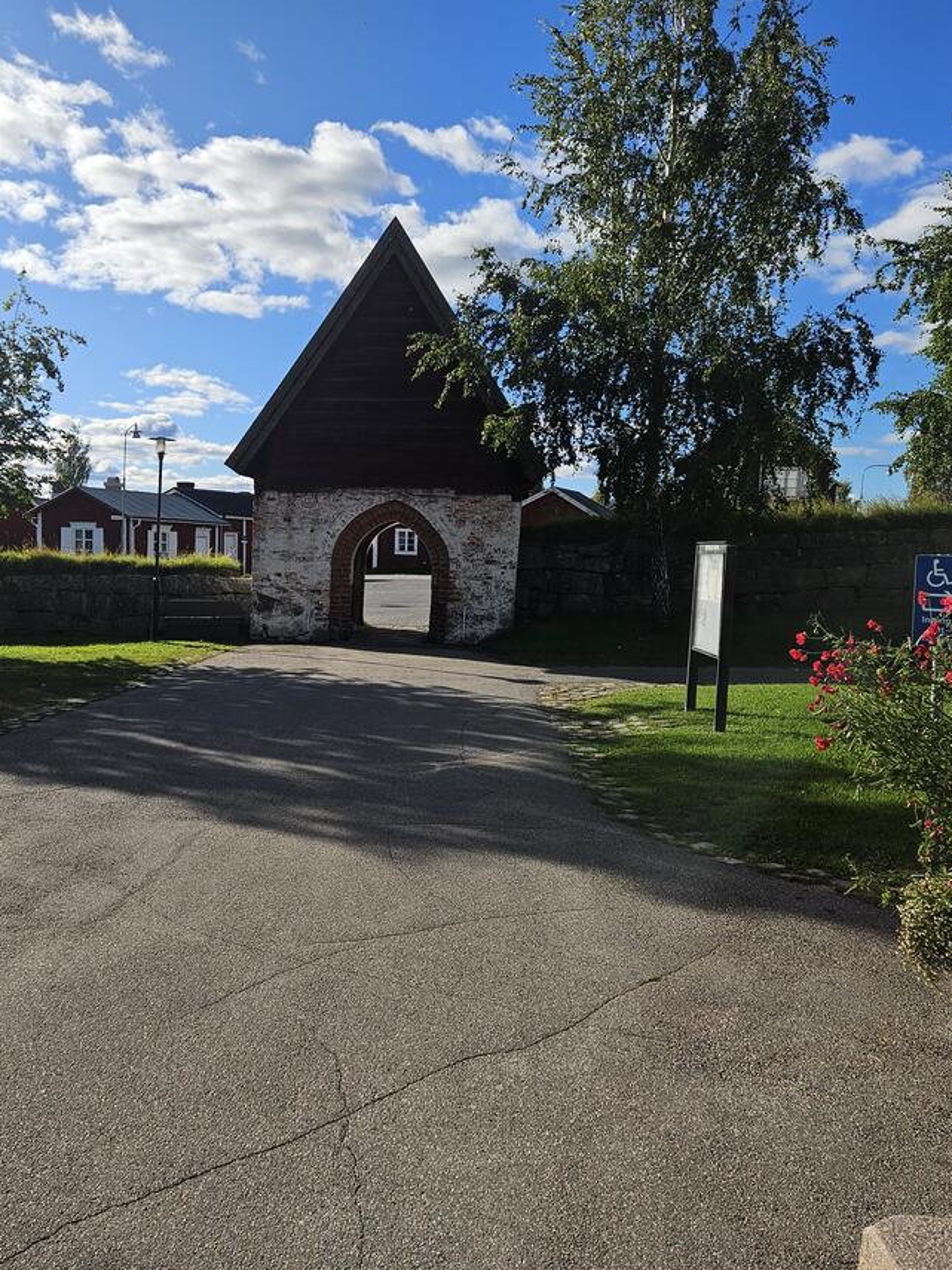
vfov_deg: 58.4
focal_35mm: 31
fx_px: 1137
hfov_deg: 45.3
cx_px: 402
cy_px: 640
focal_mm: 5.4
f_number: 1.8
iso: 25
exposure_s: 1/2565
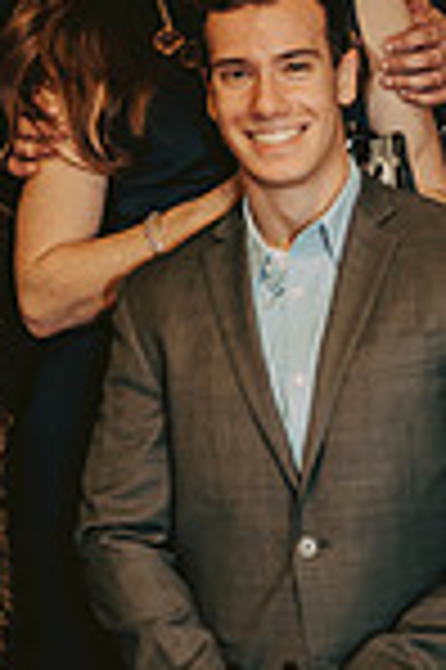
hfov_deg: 10.1
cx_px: -104
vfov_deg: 14.8
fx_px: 2477
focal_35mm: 133
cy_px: -184
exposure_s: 1/60
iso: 1250
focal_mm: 44
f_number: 3.2
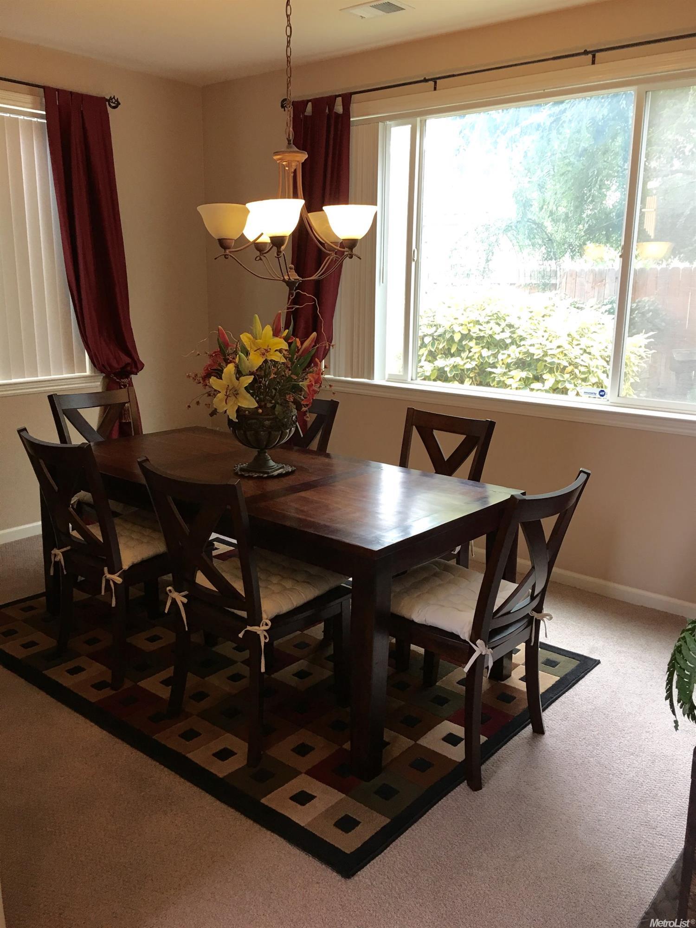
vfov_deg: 61.7
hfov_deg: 48.2
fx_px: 777
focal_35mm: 29
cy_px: 464
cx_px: 348
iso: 32
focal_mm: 4.15
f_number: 2.2
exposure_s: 1/30
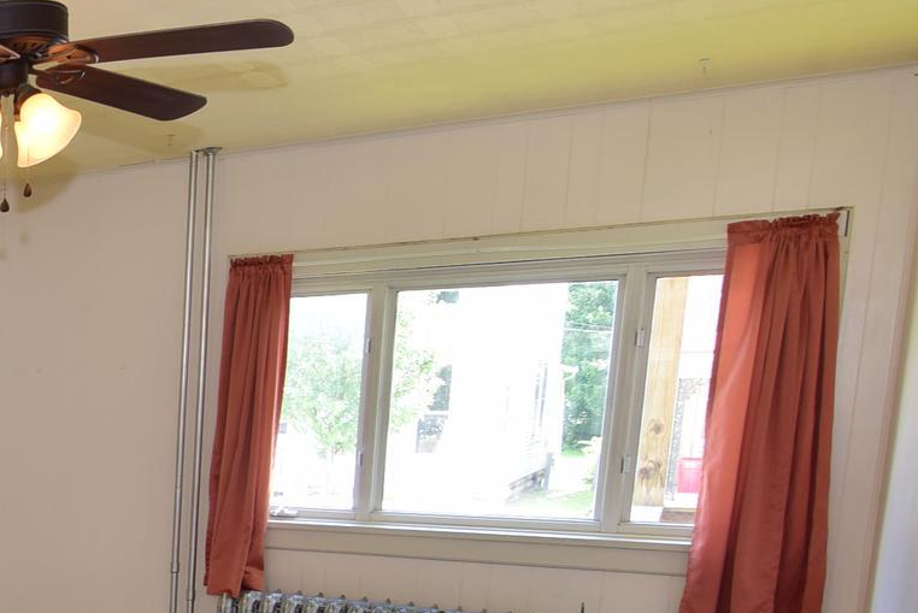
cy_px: 623
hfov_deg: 33.6
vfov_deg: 28.3
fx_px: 1131
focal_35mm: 44
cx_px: -243
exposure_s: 1/60
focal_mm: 11
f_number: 5
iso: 320
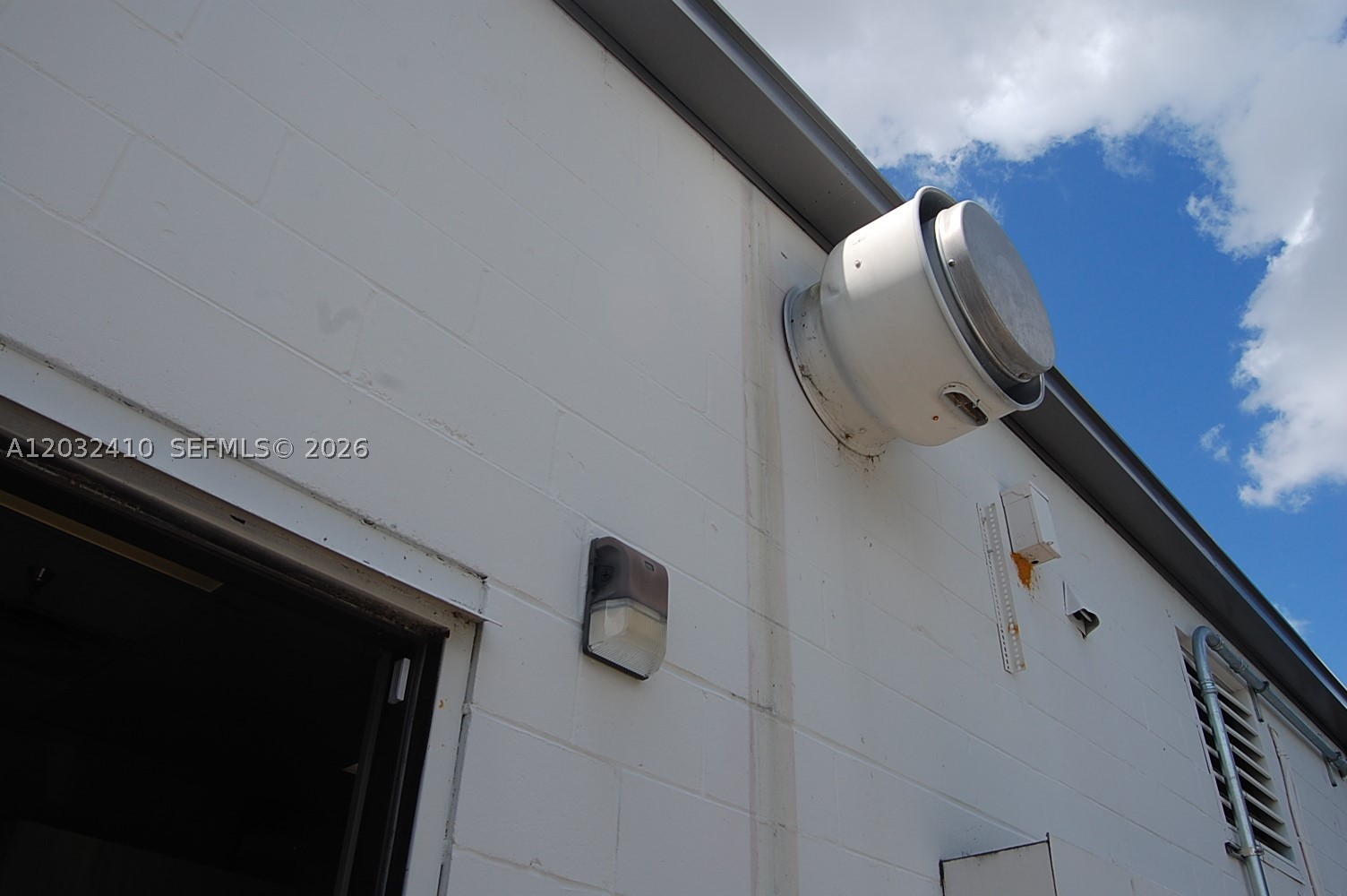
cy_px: 448
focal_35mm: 27
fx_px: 1009
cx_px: 674
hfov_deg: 67.4
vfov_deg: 47.8
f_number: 9
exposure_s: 1/320
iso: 200
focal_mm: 18
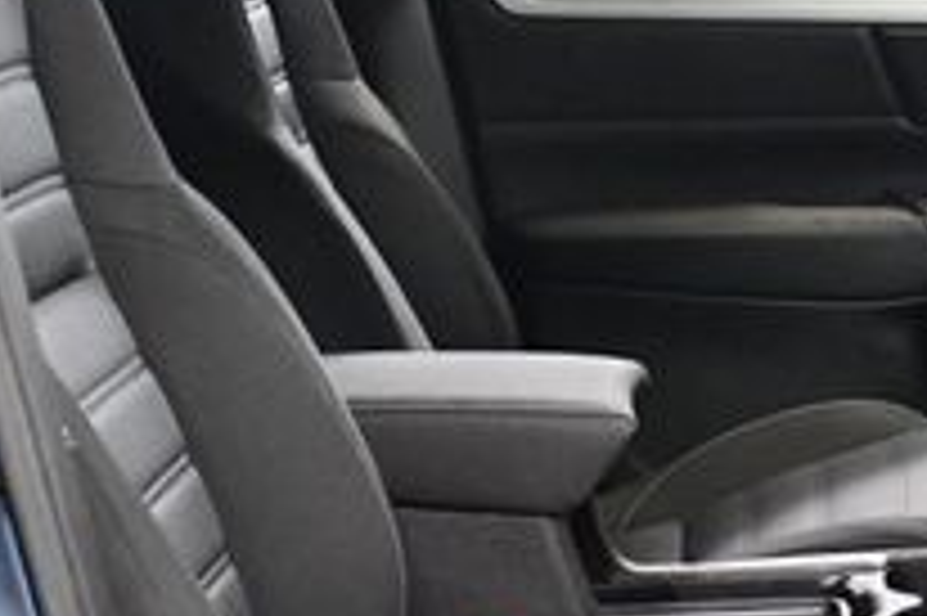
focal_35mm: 112
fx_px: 2882
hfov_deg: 18.0
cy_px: 468
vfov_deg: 12.2
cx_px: 814
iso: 3200
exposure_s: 1/80
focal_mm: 18
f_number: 3.5
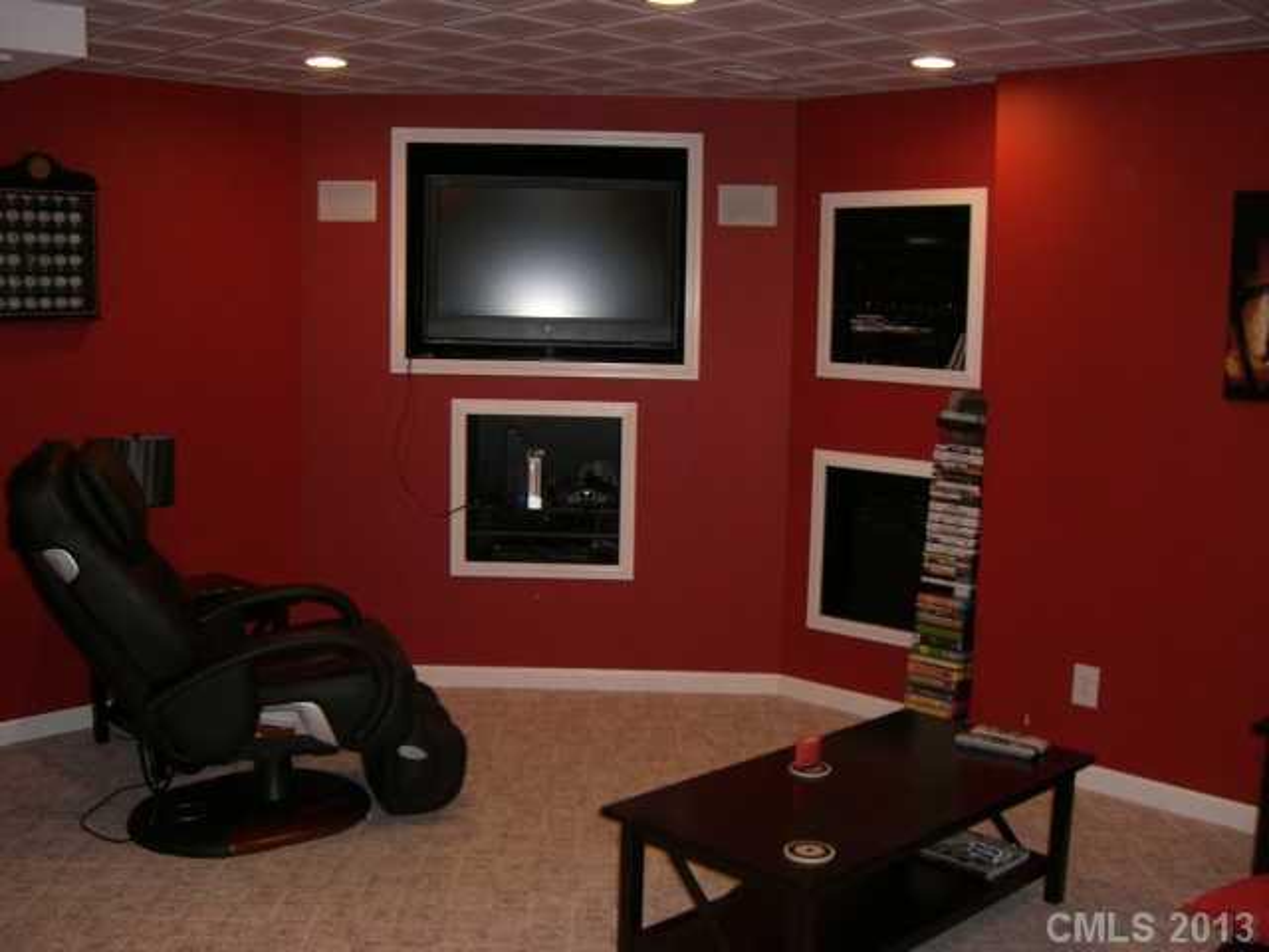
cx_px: 634
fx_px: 1393
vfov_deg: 37.7
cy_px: 476
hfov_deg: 49.0
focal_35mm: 38
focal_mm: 6.2
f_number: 2.7
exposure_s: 1/60
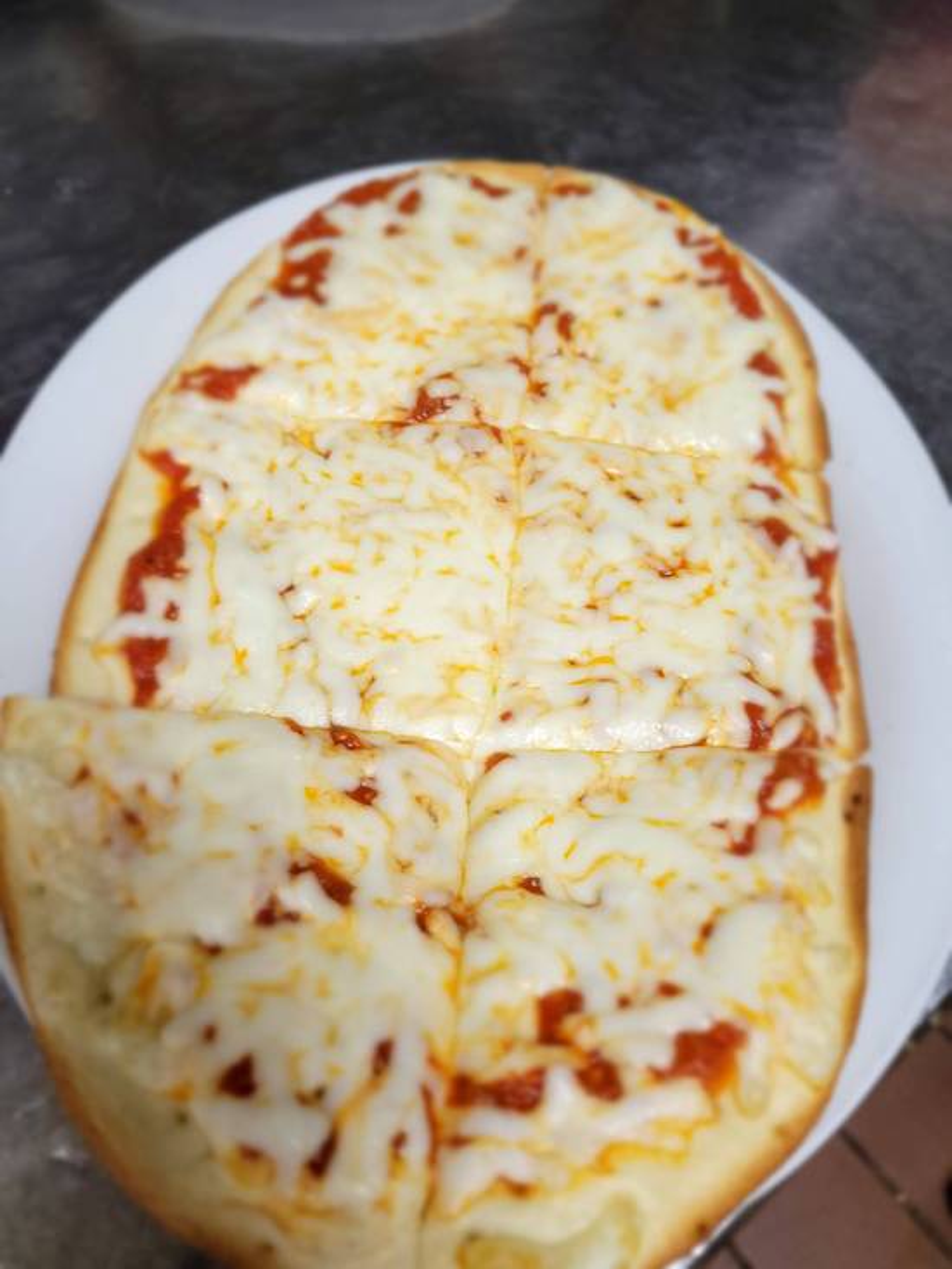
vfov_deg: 67.3
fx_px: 953
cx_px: 476
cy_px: 634
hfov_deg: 53.1
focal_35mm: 26
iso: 160
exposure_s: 1/60
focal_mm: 5.4
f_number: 1.8
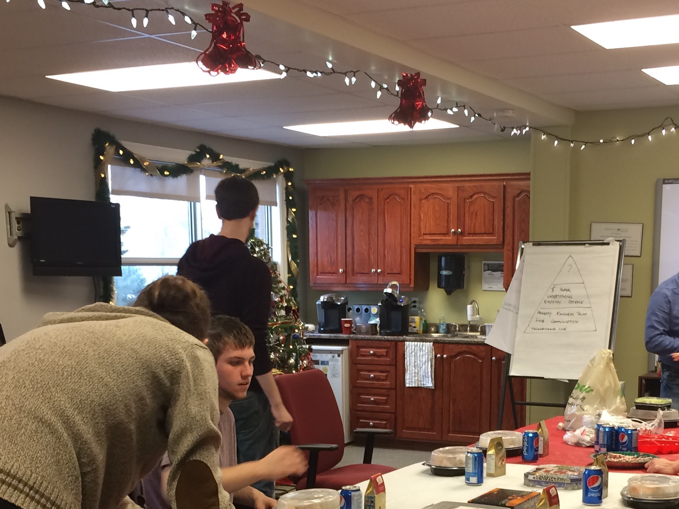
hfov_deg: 33.1
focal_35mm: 58
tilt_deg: -10.9
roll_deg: +0.6
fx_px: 1138
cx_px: 417
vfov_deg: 24.4
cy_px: 475
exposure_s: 1/30
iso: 50
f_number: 2.2
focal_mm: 4.15
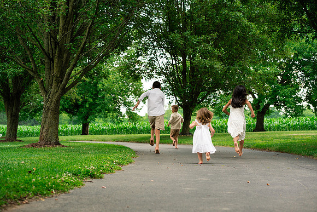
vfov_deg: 16.1
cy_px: 106
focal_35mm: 85
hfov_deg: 23.9
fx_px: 749
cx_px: 158
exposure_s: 1/320
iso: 500
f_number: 5
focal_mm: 85
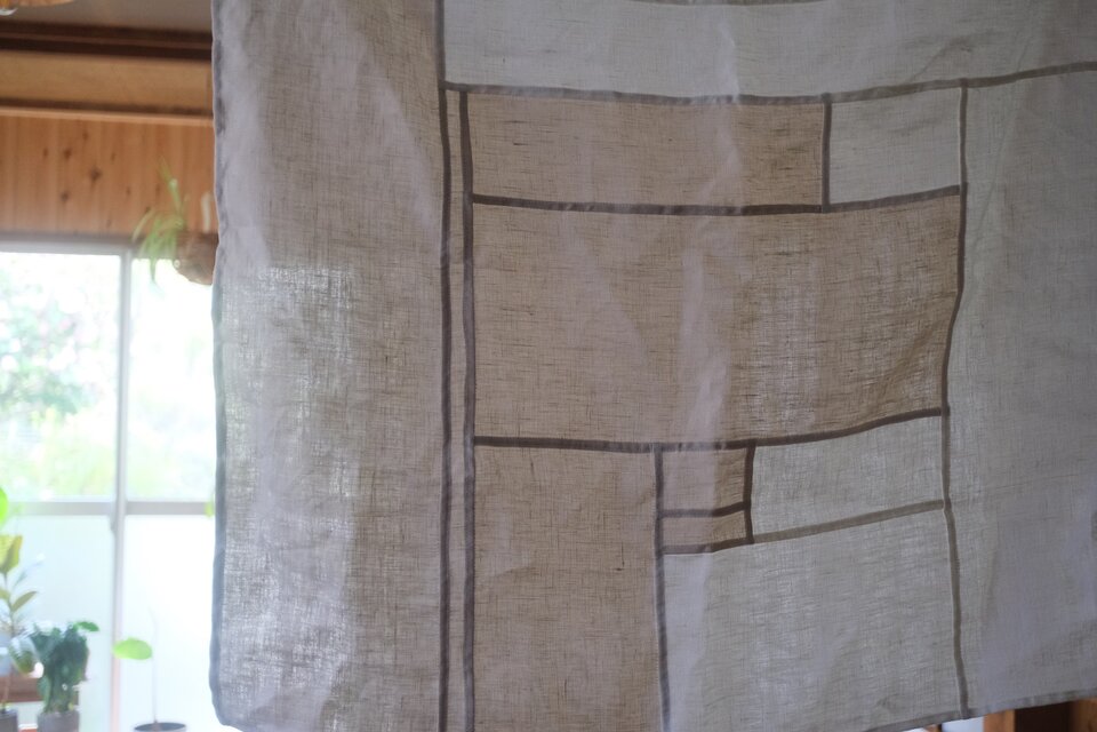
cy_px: 366
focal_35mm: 45
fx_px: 1371
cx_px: 548
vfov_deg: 29.9
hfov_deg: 43.6
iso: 2500
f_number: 2.8
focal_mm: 30
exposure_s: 1/100
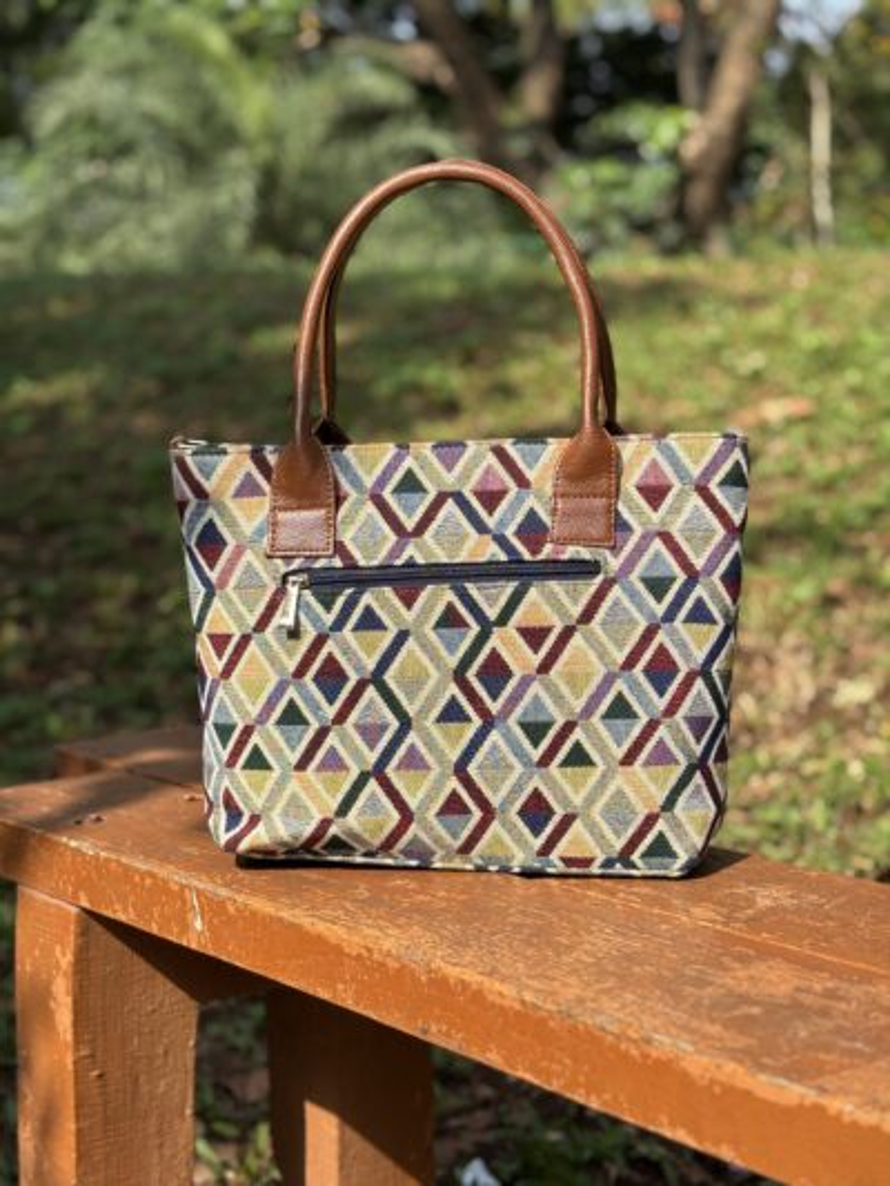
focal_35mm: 52
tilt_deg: -4.1
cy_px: 593
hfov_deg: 28.0
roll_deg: +0.1
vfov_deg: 36.8
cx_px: 445
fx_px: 1782
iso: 32
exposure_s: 1/1418
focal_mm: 5.96
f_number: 1.6
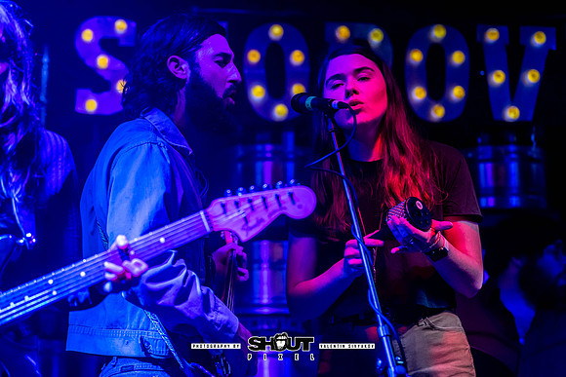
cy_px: 172
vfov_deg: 12.7
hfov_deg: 19.0
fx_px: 1693
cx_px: 228
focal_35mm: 108
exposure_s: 1/250
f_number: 2.8
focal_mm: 89
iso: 800
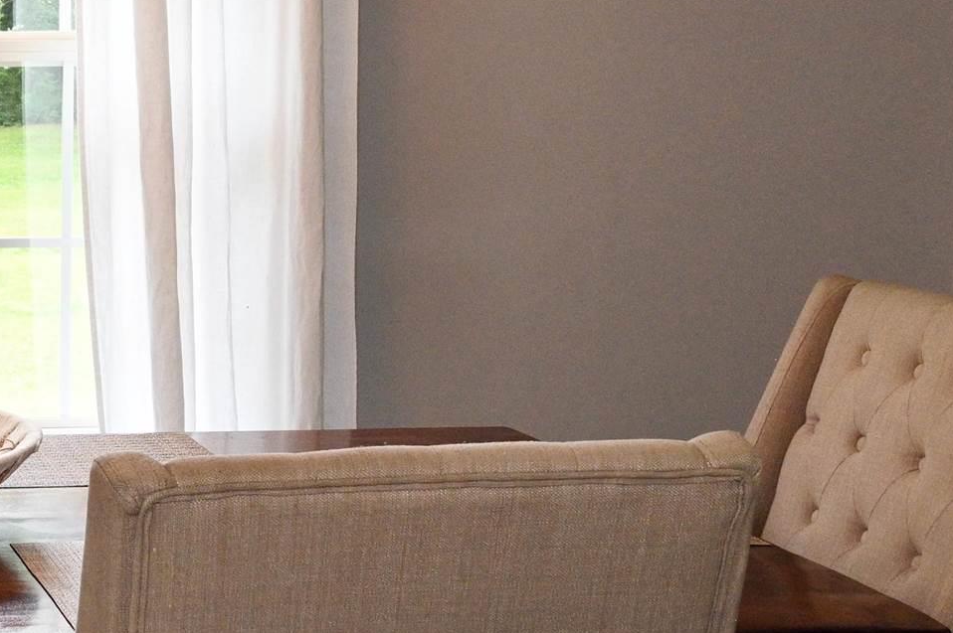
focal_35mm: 77
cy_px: 277
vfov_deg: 17.7
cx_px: -213
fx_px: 2037
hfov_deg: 23.8
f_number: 9
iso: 2500
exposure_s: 1/200
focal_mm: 24
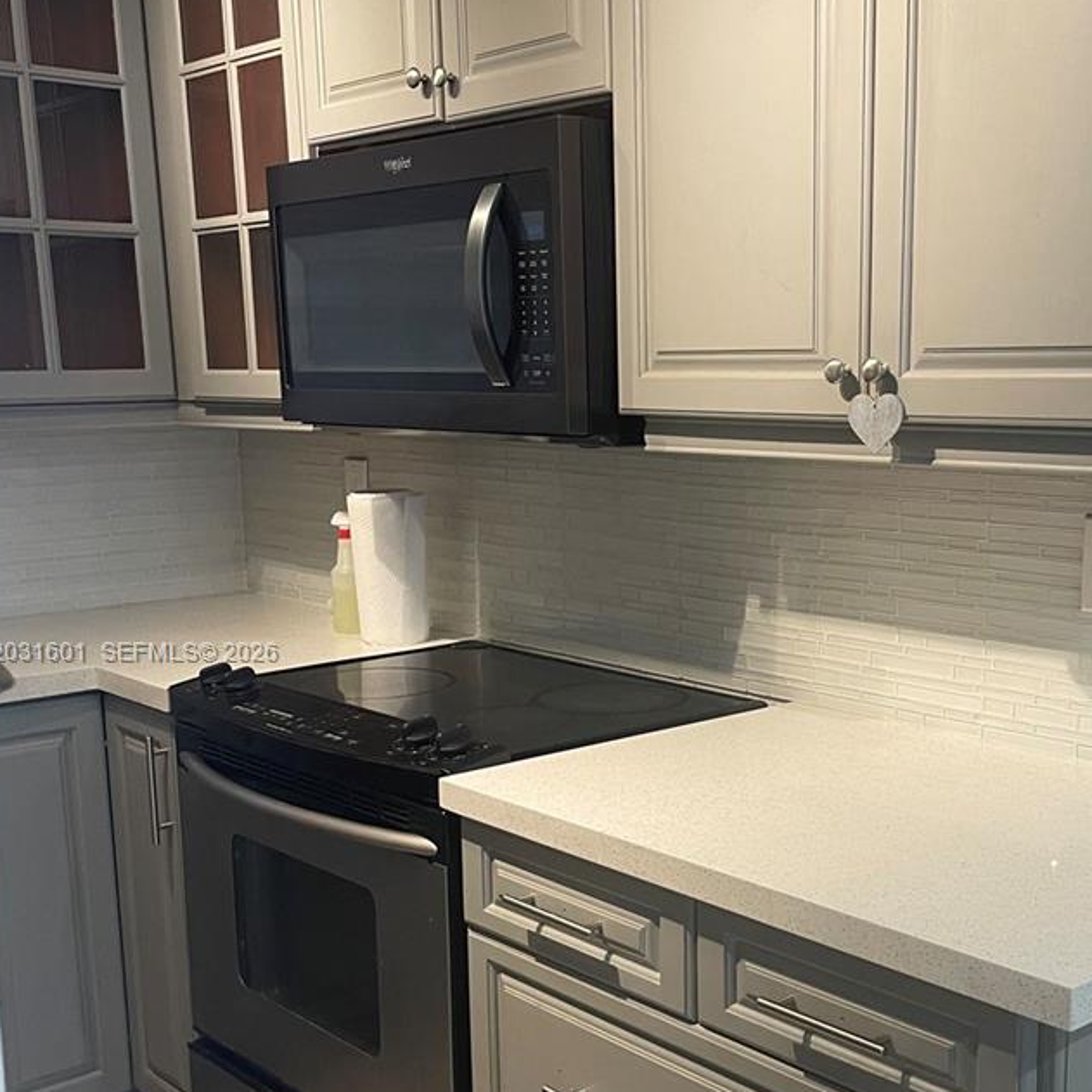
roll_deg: -0.4
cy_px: 654
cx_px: 735
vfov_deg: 39.9
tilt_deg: -11.0
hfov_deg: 39.5
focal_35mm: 42
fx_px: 1499
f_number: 1.6
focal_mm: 5.1
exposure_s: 1/60
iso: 125
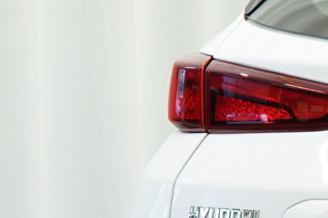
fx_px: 4235
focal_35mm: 465
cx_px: 984
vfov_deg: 3.0
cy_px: 204
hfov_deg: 4.3
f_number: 5.6
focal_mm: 67
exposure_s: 1/15
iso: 500
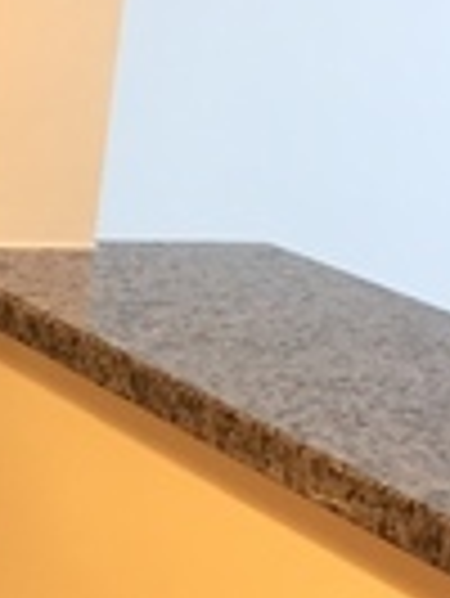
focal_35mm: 145
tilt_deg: -13.4
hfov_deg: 9.4
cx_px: -522
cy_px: 375
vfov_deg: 13.6
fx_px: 2509
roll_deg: -3.4
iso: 100
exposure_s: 1/30
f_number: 2.2
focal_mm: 4.15
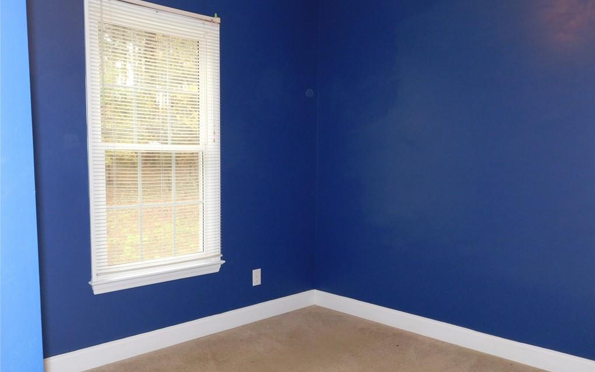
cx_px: 299
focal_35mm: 32
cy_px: 207
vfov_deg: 39.4
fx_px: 519
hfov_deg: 59.7
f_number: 3.2
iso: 200
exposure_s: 1/30
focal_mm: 5.3
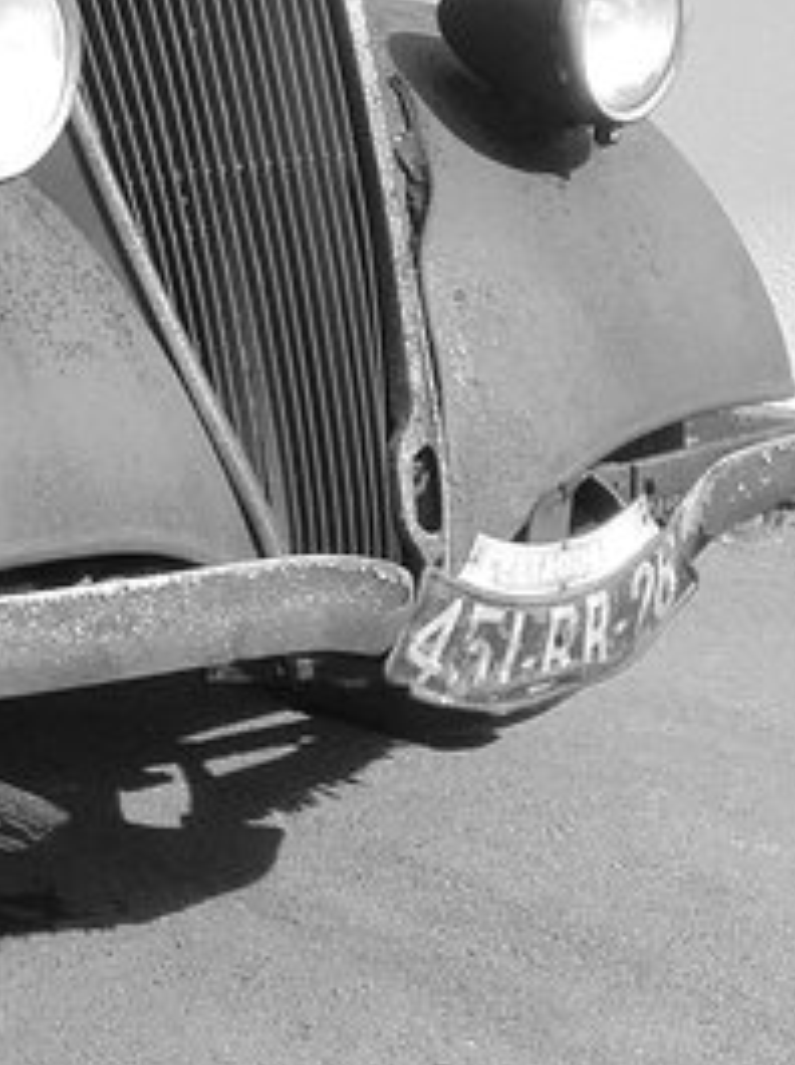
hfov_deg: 16.0
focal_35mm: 82
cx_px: -498
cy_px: 243
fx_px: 2517
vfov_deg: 23.6
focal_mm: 3.31
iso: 50
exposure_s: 1/458
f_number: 2.2
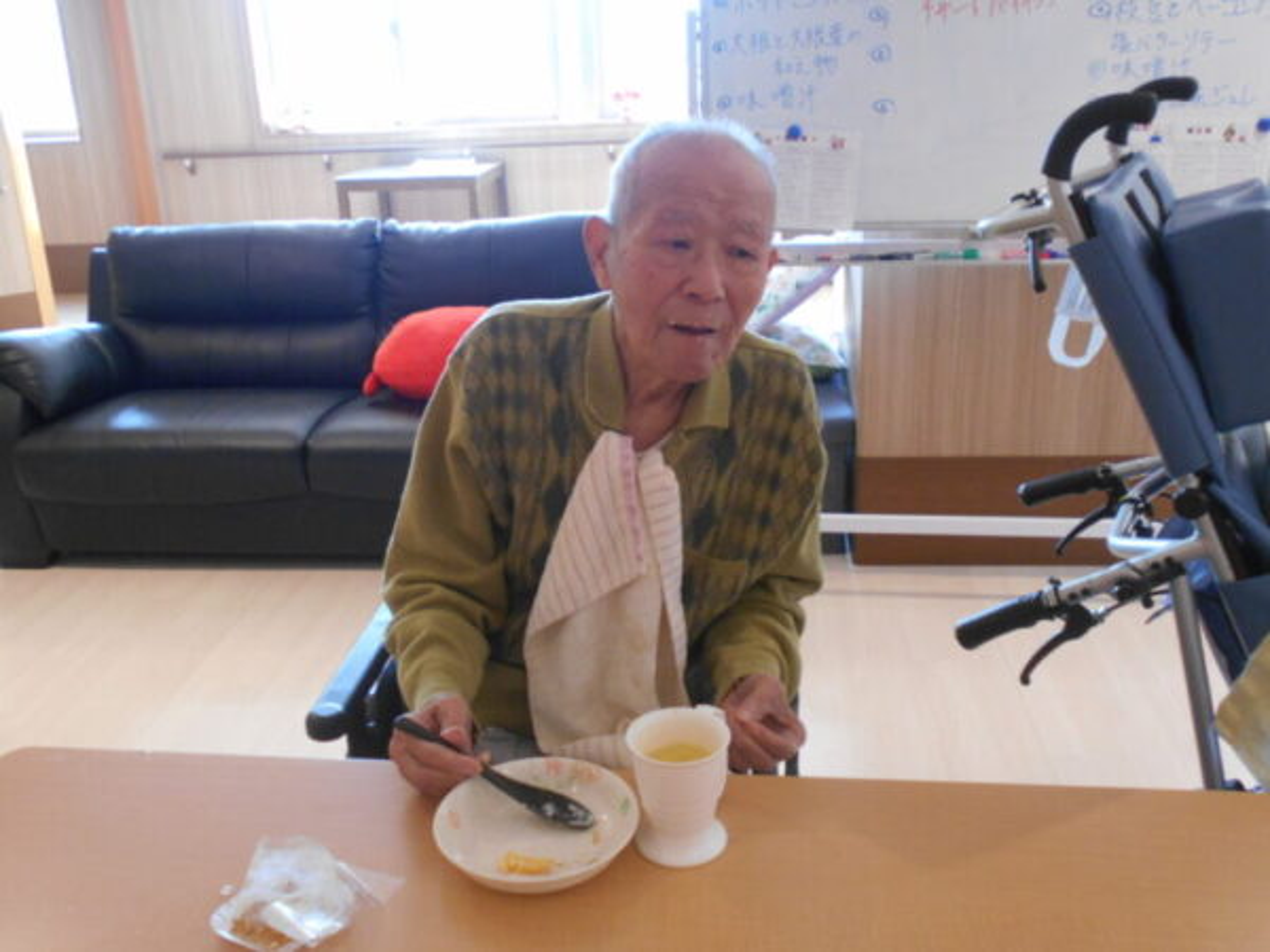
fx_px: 1247
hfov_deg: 54.0
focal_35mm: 34
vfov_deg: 41.8
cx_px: 635
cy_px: 476
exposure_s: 1/30
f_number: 3.6
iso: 320
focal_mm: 5.8
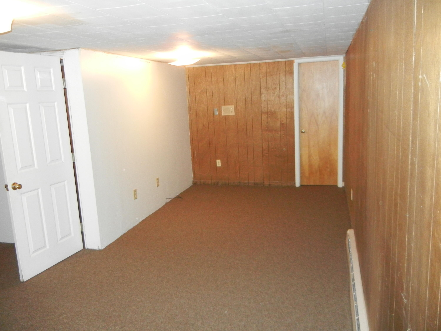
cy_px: 166
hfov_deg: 60.0
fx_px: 382
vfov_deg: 46.8
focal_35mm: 30
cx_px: 220
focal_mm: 5.4
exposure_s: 1/30
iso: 727
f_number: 3.5
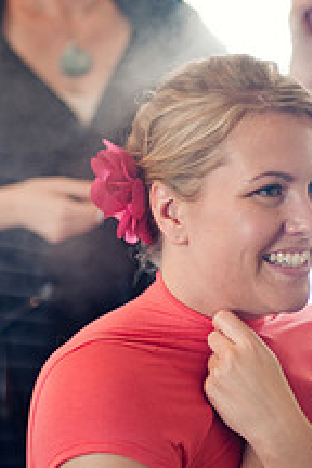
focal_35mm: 104
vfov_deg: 19.6
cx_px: 198
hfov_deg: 13.2
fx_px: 1352
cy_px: 249
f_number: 1.4
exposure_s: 1/80
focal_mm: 50
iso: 320
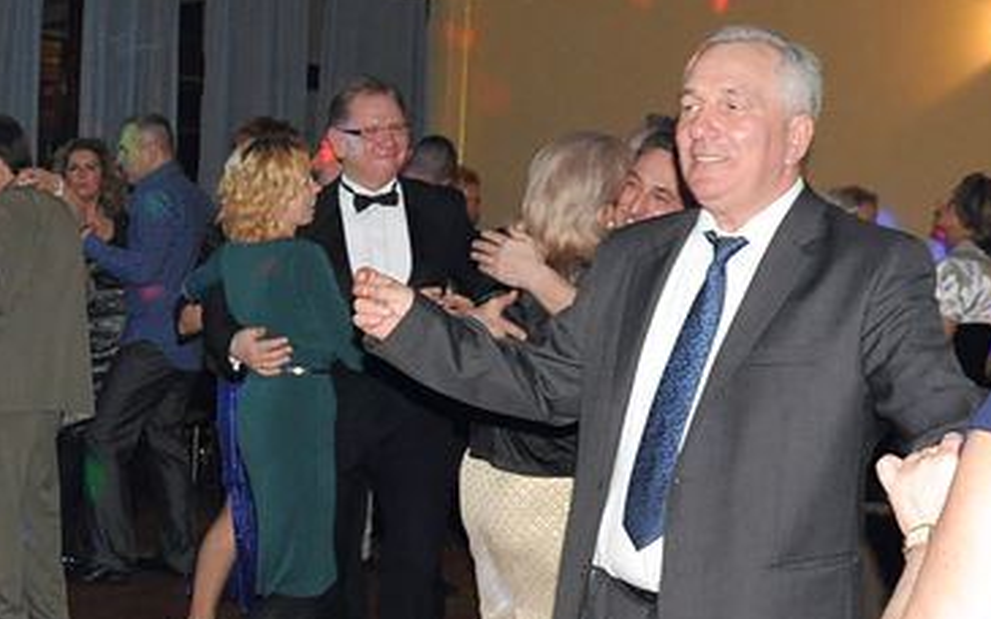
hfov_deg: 30.6
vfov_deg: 20.0
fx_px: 1728
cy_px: 536
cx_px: 100
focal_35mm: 64
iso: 1250
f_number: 4.5
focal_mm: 18
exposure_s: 1/60
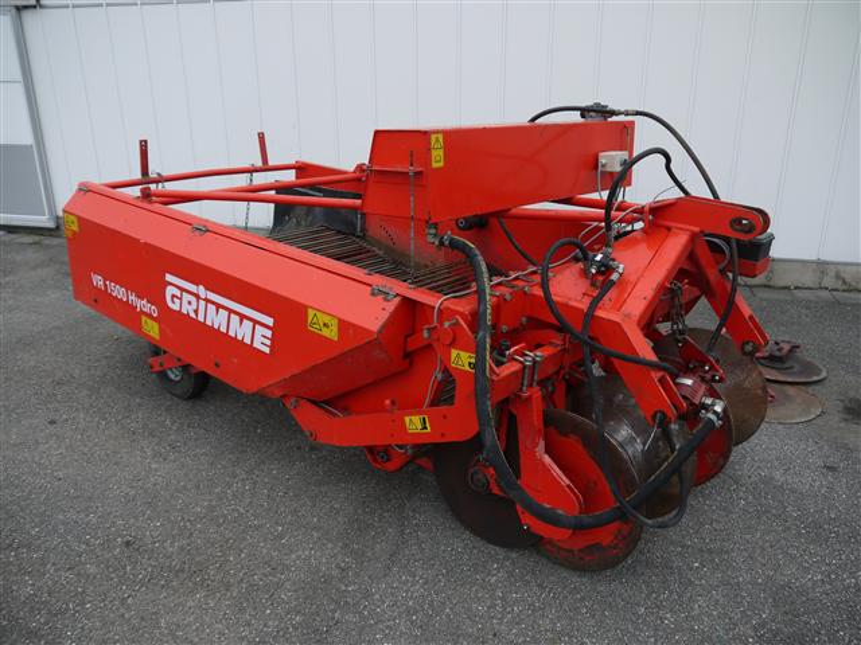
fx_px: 696
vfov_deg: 49.7
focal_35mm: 28
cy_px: 322
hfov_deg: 63.4
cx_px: 430
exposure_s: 1/200
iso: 100
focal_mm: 14
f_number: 4.5
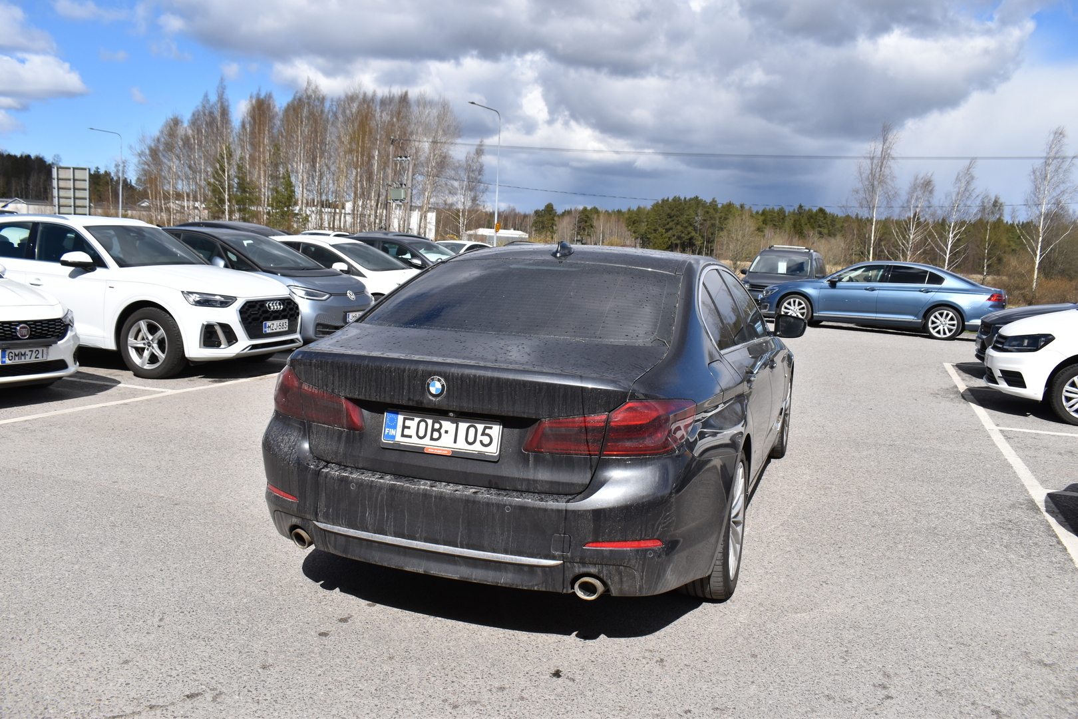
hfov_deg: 61.9
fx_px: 898
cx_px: 539
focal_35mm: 30
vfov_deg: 43.6
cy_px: 360
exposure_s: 1/750
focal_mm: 20
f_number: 9.5
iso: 200
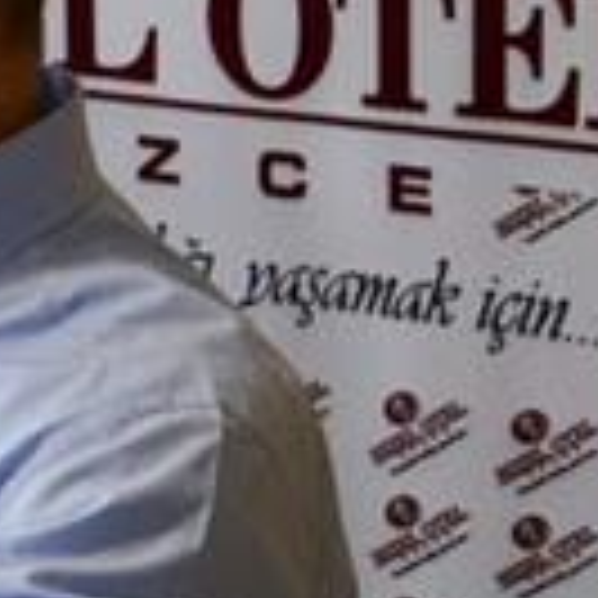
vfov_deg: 5.7
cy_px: 454
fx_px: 5961
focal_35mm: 305
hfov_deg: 5.5
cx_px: -935
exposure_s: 1/60
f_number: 5.6
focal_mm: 40
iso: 2000
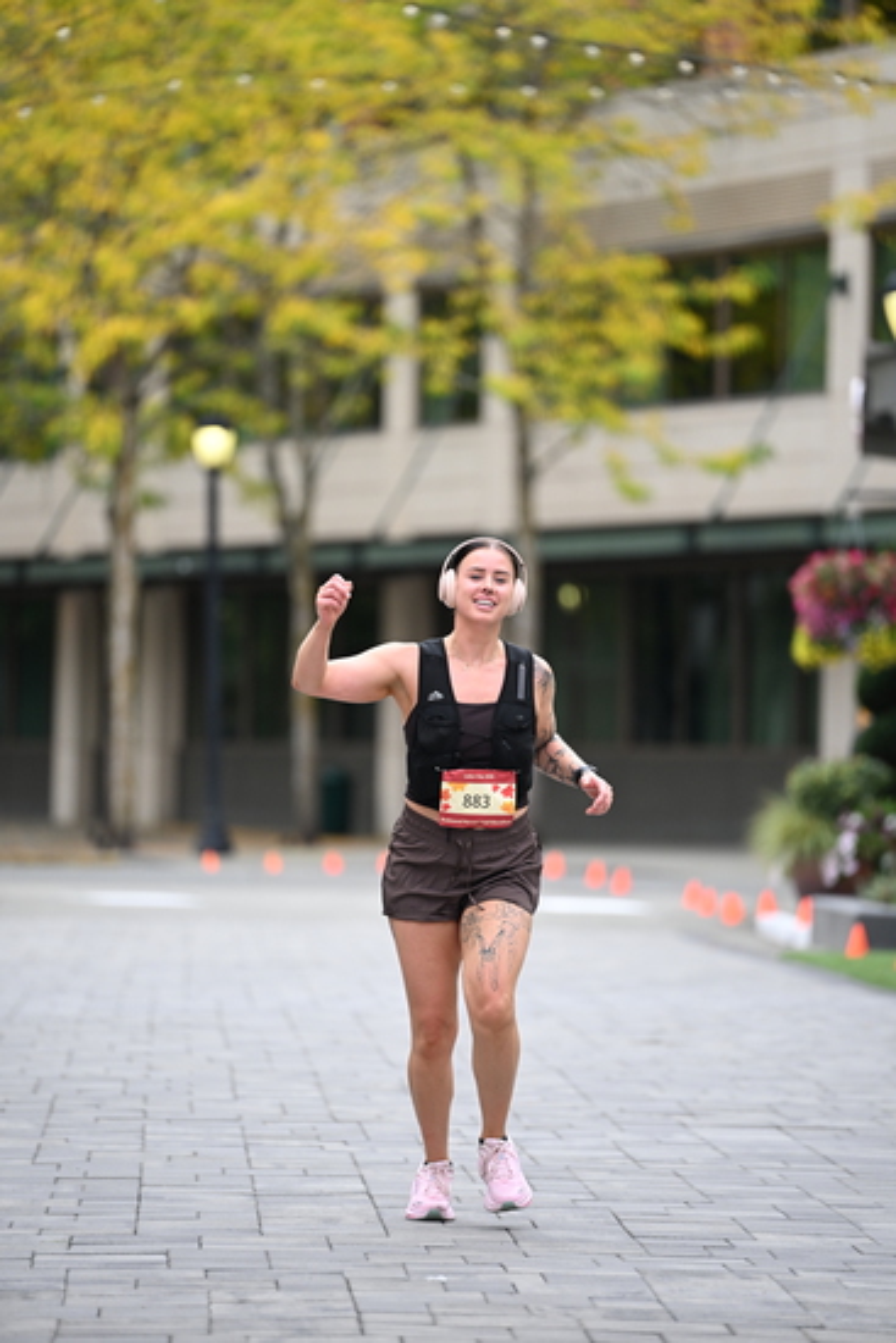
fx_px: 7461
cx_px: 448
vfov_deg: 10.3
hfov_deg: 6.9
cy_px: 672
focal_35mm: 200
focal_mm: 200
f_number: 2.8
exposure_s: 1/2000
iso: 640
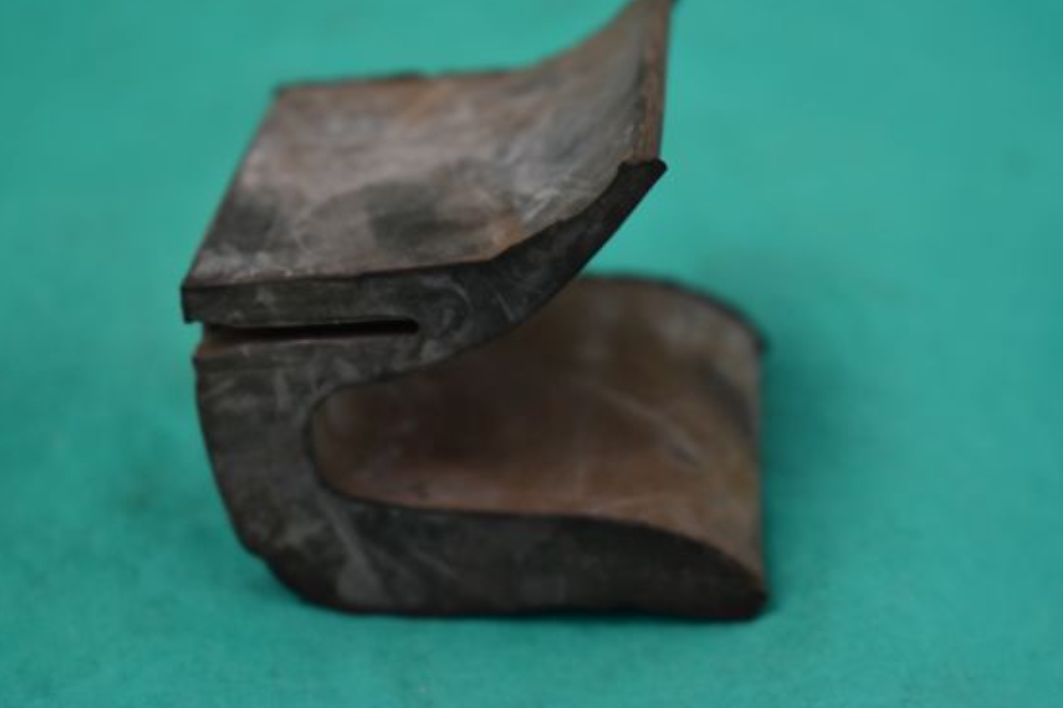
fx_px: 2302
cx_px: 564
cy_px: 340
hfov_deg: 26.0
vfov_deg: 17.5
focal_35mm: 78
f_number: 5.3
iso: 900
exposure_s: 1/60
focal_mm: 48
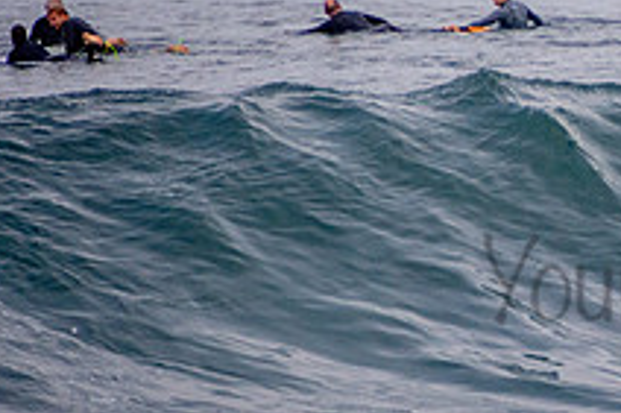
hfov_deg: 1.3
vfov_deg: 0.8
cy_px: 253
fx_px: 28336
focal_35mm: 1644
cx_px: 785
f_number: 5.6
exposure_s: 1/250
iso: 1000
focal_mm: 400
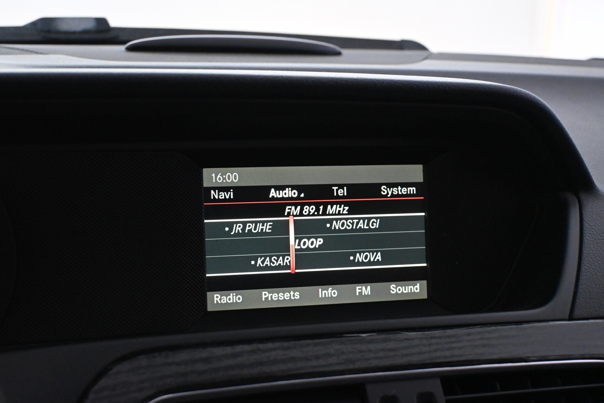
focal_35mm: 57
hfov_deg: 35.1
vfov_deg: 23.8
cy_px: 202
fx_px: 956
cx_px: 302
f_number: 5.6
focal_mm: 38
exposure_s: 1/60
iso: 5600
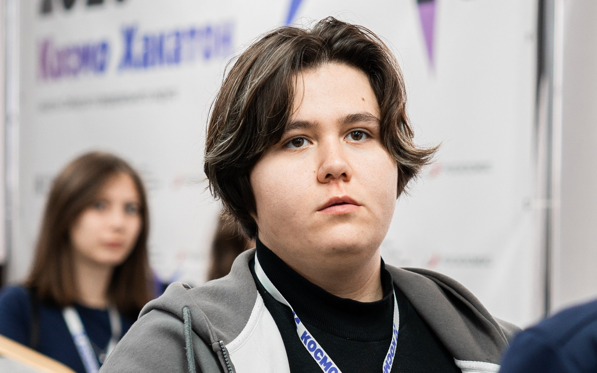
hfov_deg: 12.0
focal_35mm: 175
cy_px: 217
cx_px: 391
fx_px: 2847
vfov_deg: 7.5
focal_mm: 70
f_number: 2.8
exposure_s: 1/125
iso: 640
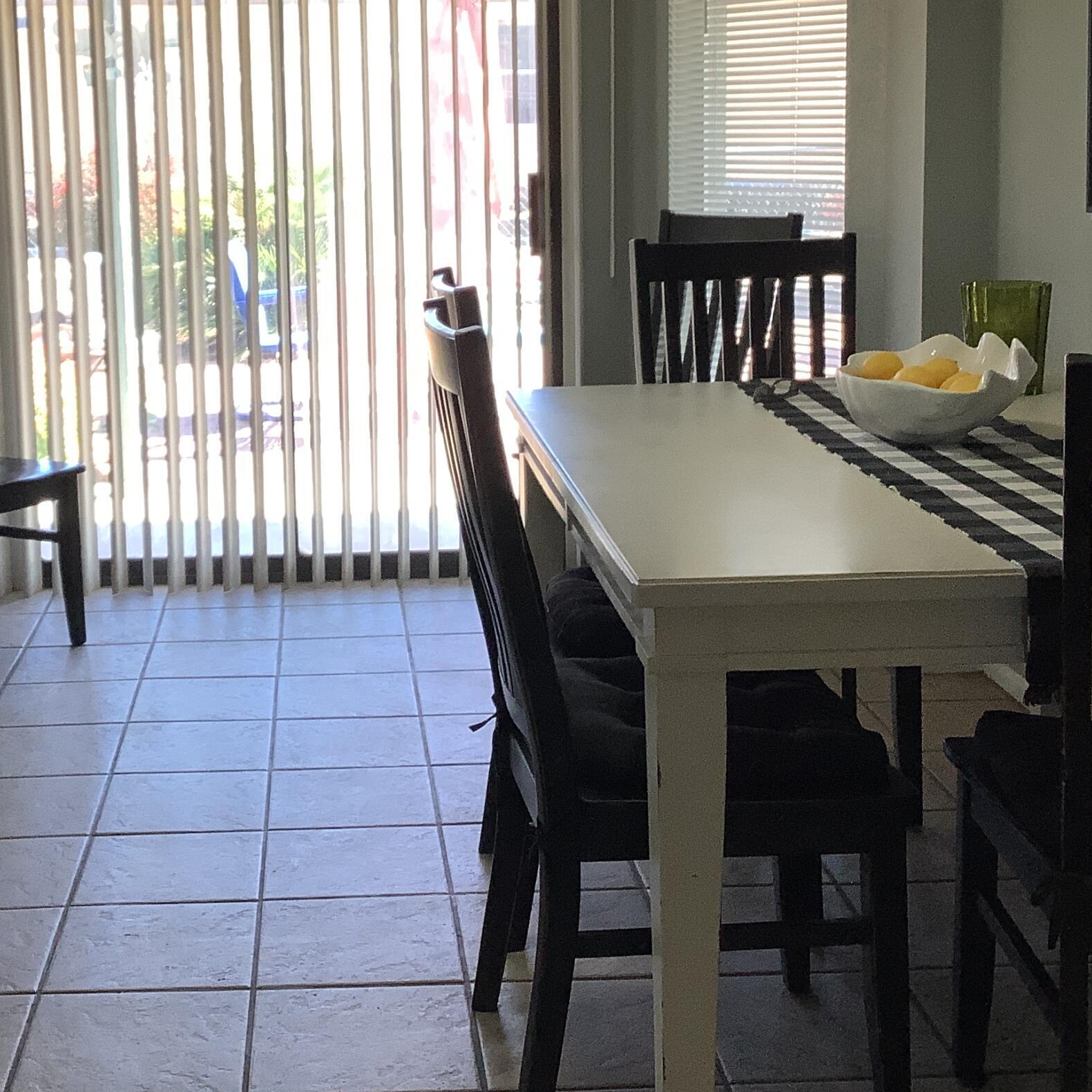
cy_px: 361
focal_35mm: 52
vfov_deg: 32.5
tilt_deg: -8.4
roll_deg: +1.9
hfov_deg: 32.5
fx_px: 1856
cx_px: 357
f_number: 2.4
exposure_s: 1/120
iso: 80
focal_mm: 3.3
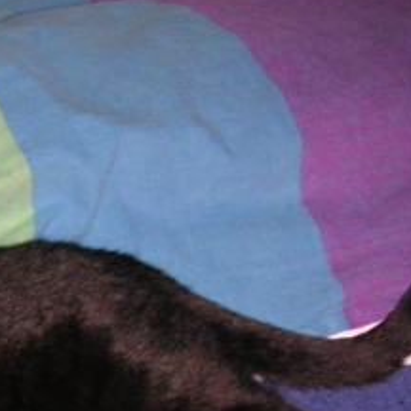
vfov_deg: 11.0
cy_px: 432
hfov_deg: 10.8
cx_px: -175
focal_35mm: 157
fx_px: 2109
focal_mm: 7.8
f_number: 3.2
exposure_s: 1/60
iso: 200
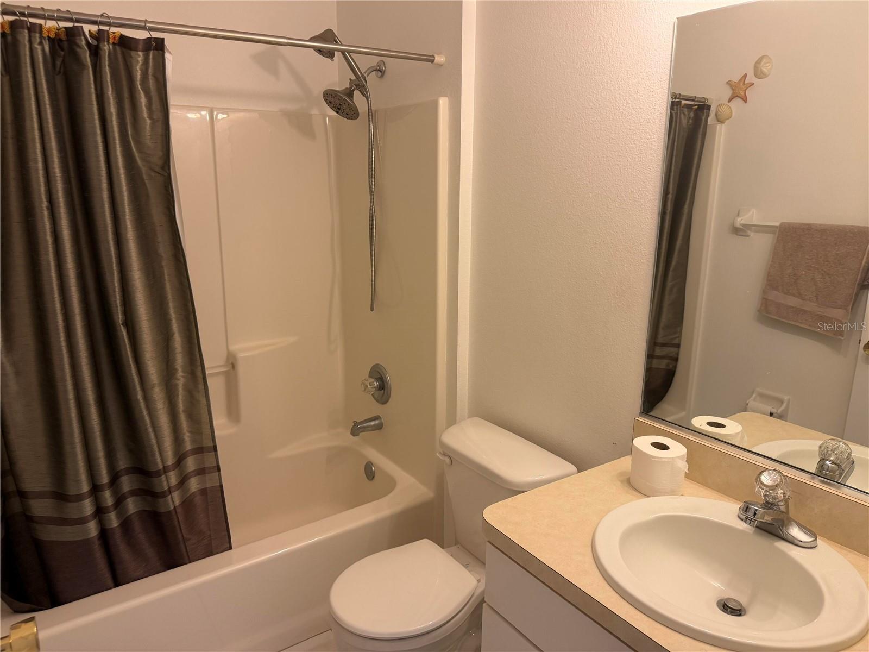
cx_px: 434
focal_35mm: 24
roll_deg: -0.1
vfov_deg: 56.8
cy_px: 326
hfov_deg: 71.6
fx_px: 602
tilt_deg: -13.8
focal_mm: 6.76
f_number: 1.78
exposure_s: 1/120
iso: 160
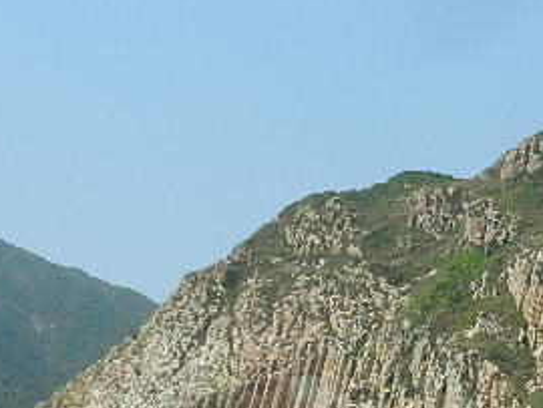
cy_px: 408
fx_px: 1413
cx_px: 517
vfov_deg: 16.1
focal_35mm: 90
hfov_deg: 21.2
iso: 160
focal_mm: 6.9
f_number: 4
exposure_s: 1/1600
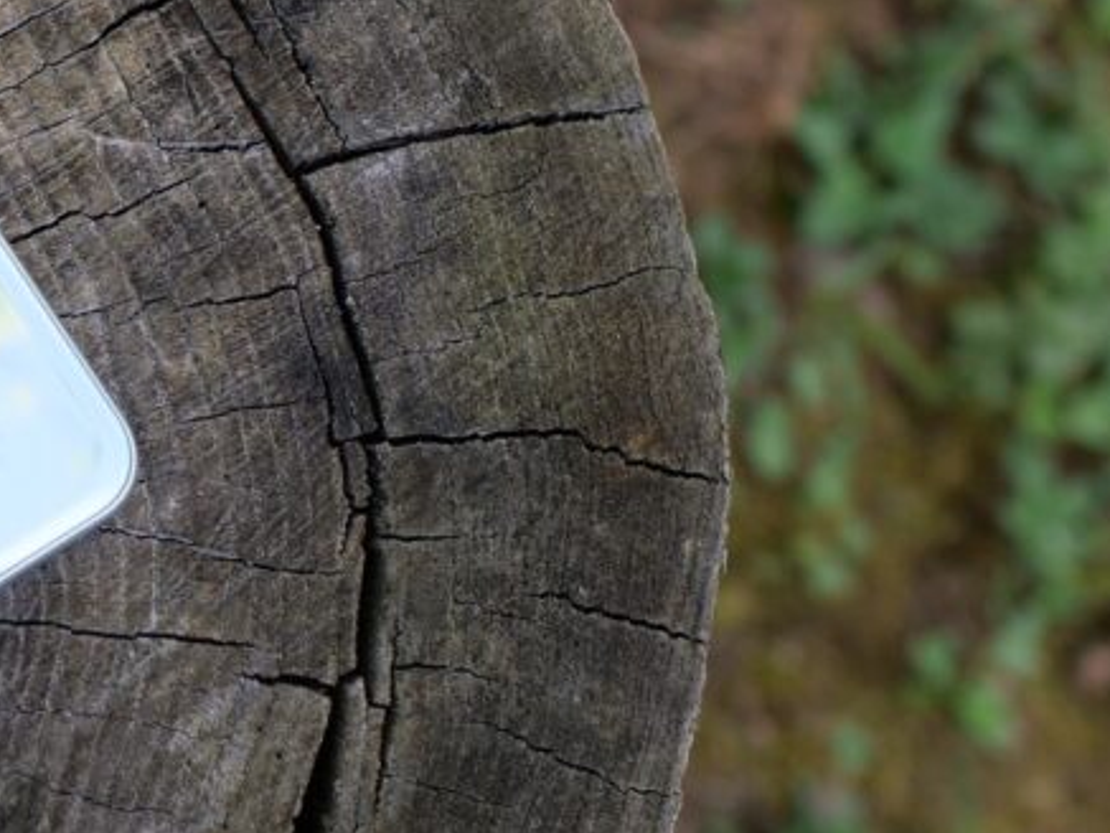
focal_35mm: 93
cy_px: 103
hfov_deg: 19.8
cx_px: -226
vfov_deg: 15.7
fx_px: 2983
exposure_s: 1/1300
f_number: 2.2
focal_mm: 16
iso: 200
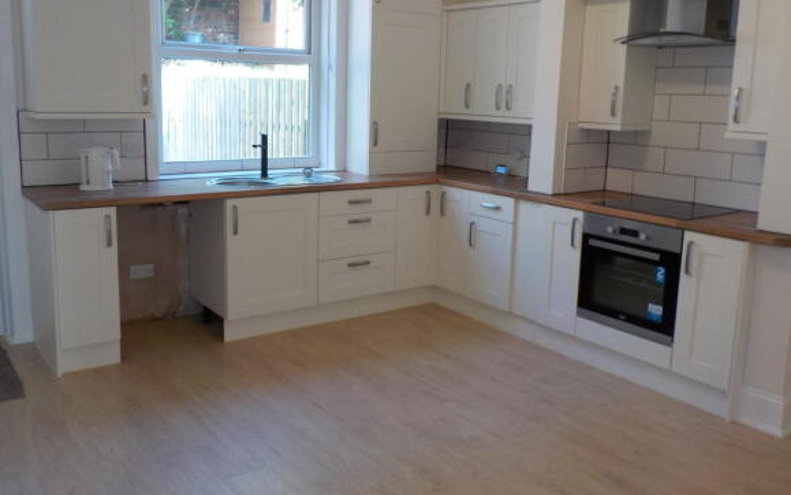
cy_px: 202
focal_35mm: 32
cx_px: 397
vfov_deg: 39.3
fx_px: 690
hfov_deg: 59.6
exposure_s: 1/40
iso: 125
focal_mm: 4.1
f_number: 3.3
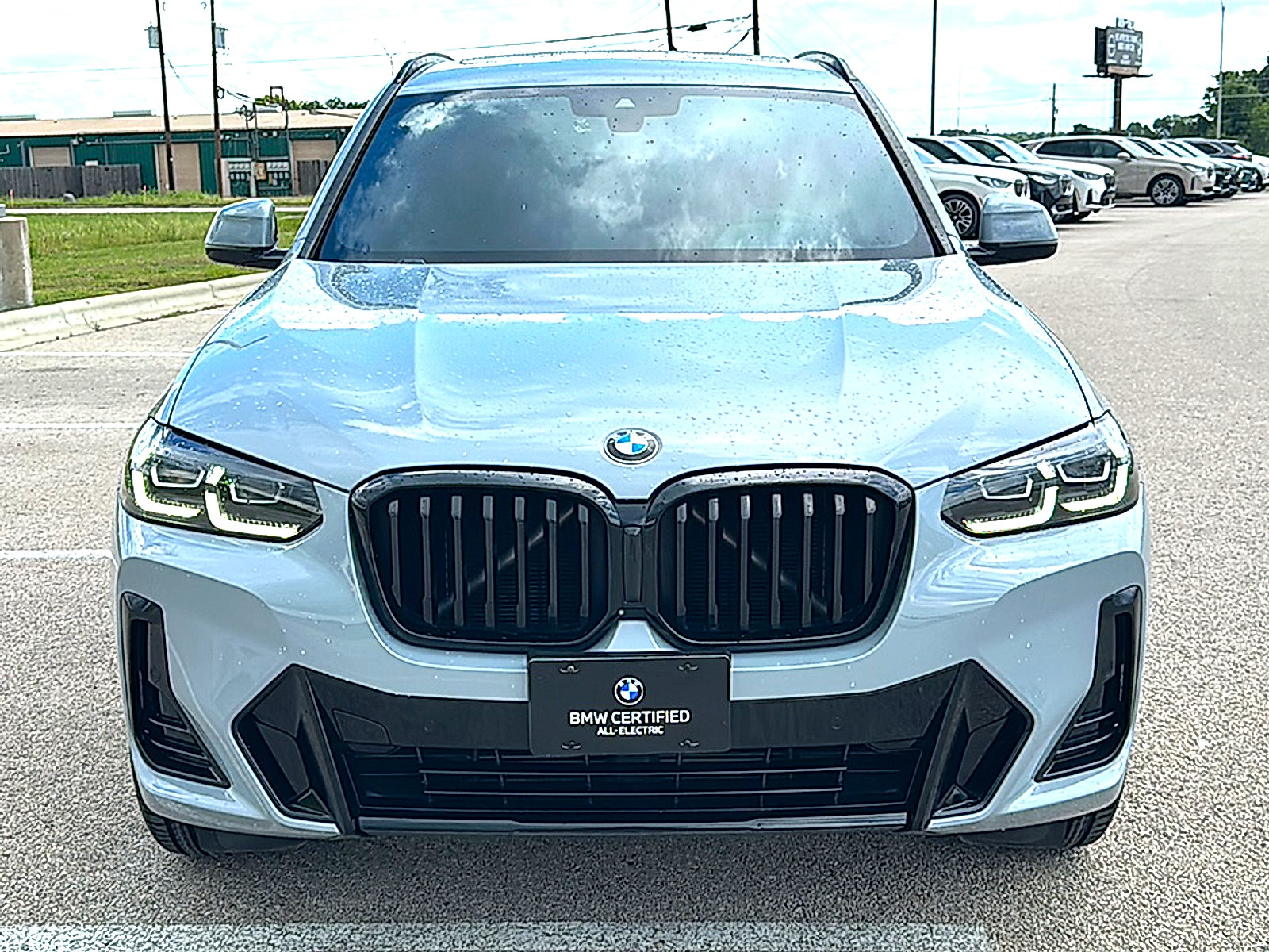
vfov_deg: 37.7
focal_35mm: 38
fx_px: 1393
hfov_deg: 49.0
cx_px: 634
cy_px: 476
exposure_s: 1/2899
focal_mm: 6.86
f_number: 1.78
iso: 80
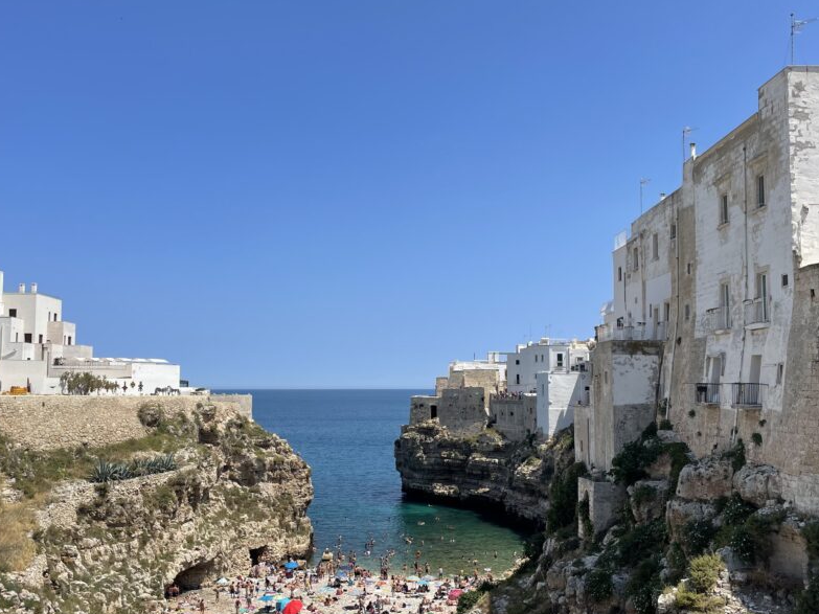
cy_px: 341
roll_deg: -0.3
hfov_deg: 53.9
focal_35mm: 34
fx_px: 804
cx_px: 390
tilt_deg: +3.9
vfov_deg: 41.7
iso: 32
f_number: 1.6
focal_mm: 4.2
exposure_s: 1/4292
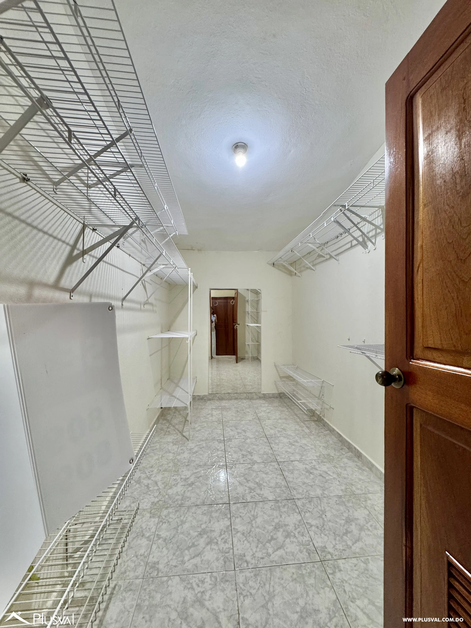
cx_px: 236
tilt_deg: +0.5
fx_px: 254
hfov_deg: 85.7
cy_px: 314
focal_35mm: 14
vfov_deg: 102.1
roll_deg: +0.0
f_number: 2.2
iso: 200
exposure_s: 1/60
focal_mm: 2.22
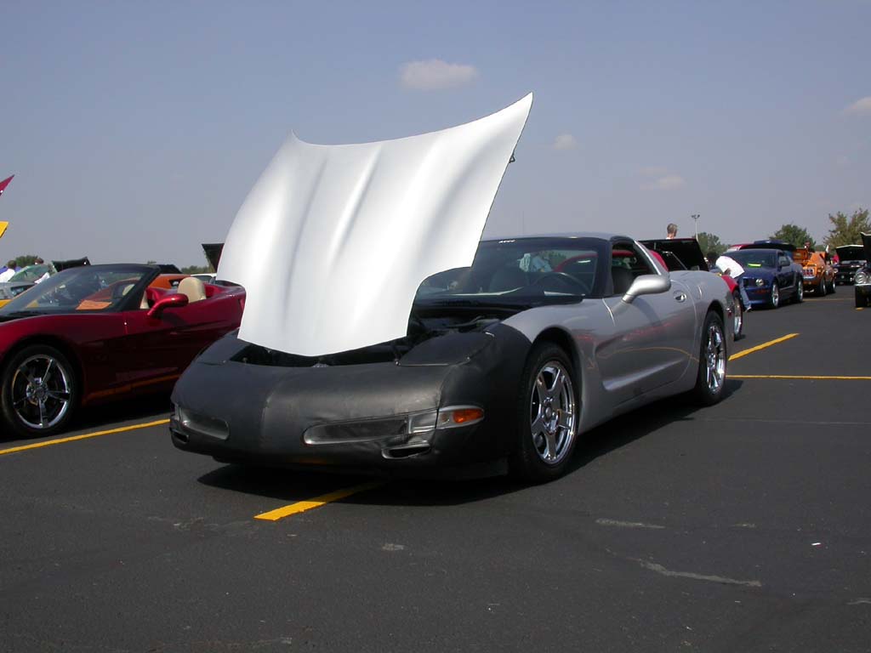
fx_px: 956
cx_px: 436
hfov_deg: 49.0
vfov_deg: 37.7
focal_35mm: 38
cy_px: 326
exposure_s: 1/461
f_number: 7.5
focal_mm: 7.85
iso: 100
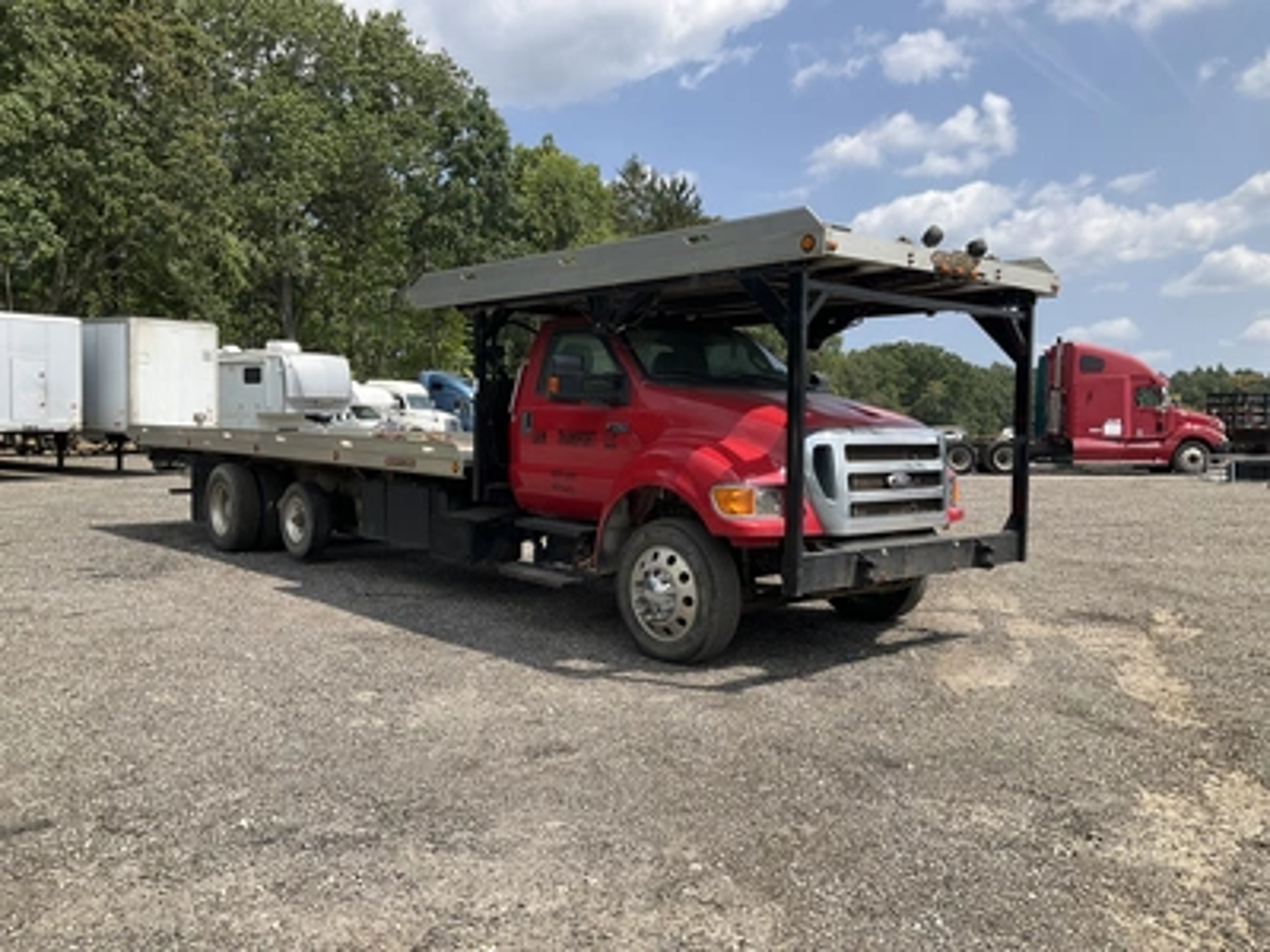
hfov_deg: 61.7
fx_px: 1064
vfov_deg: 48.2
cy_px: 476
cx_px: 635
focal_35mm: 29
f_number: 1.8
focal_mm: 3
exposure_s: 1/1534
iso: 25
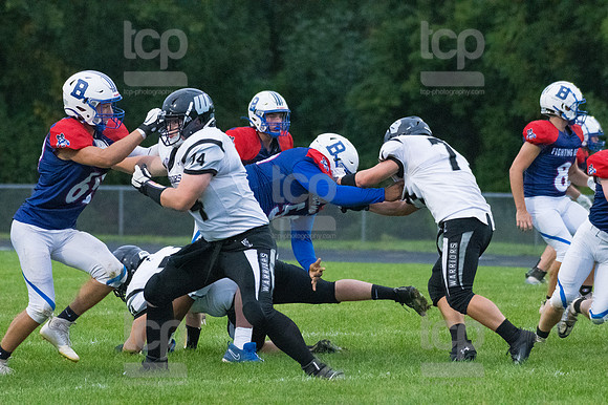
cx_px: 304
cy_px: 202
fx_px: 5570
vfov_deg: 4.2
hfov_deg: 6.2
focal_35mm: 330
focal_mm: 220
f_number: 5.6
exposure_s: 1/2000
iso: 10000
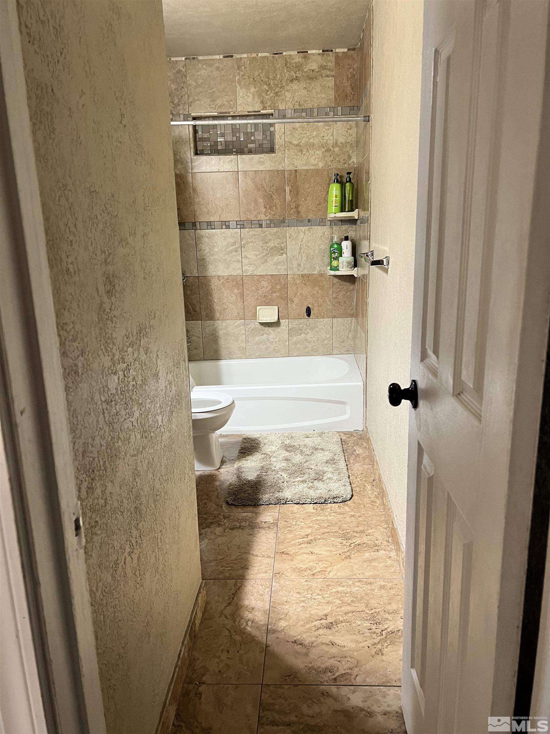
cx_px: 275
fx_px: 551
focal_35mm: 26
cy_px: 367
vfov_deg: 67.3
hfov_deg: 53.1
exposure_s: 1/60
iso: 250
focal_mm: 5.7
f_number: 1.5
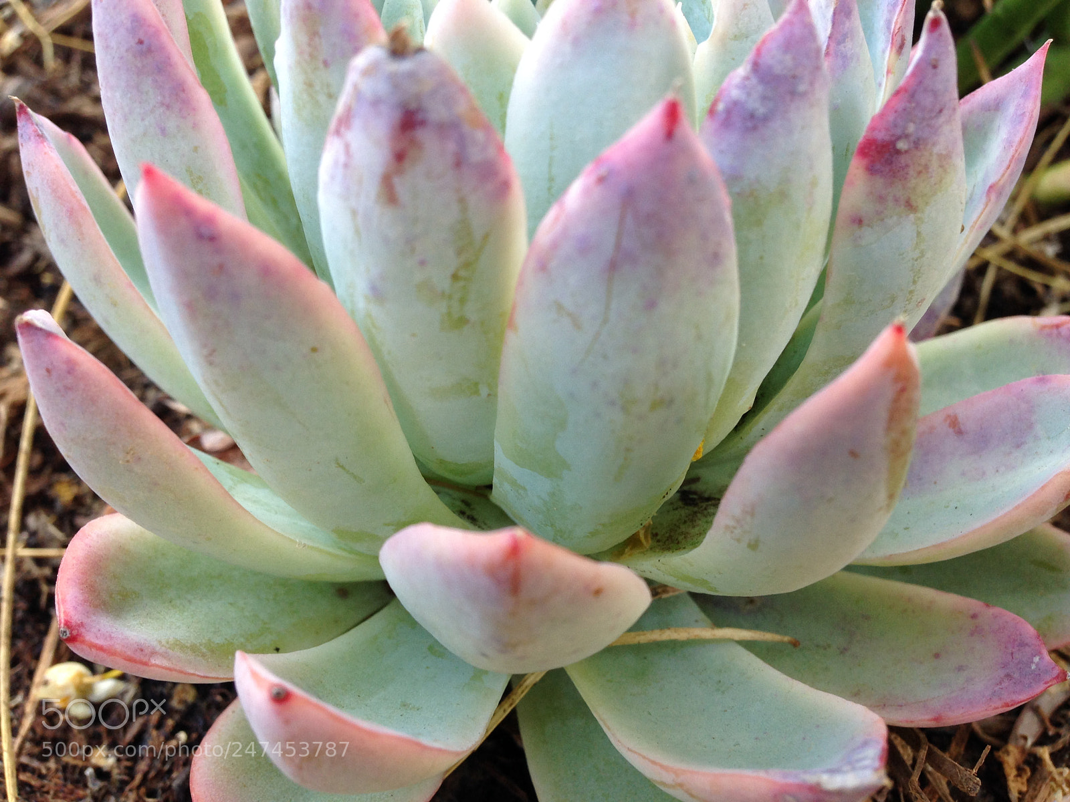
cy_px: 401
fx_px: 1020
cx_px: 535
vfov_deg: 42.9
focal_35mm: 33
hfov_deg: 55.4
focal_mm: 4.12
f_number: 2.4
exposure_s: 1/60
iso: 64
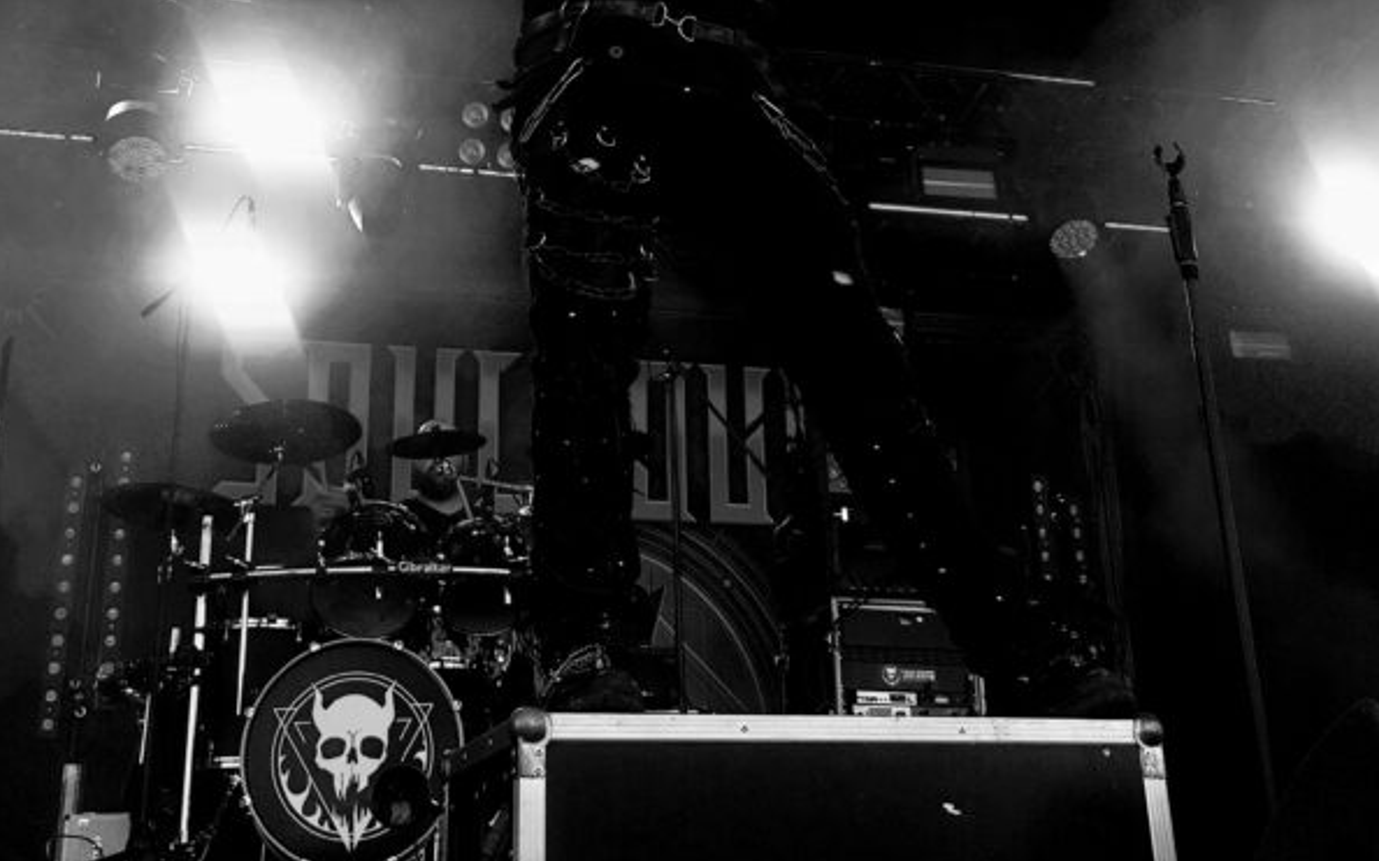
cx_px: 687
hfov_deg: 40.3
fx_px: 1879
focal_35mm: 50
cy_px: -9
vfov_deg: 24.6
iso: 50
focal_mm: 6.19
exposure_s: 1/621
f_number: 1.65
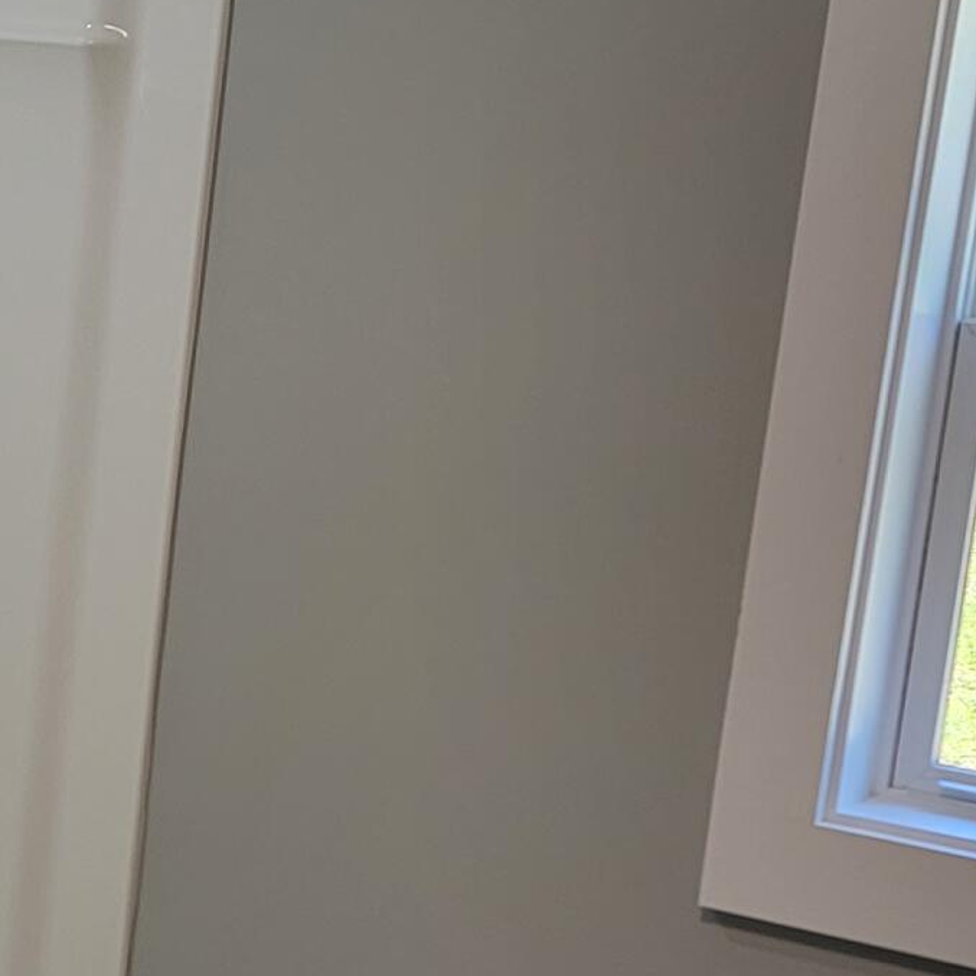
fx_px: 2999
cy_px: 682
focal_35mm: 94
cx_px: 110
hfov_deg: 18.2
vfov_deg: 18.4
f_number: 1.8
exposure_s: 1/120
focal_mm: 6.7
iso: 100
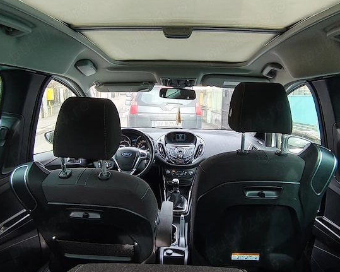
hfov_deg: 68.1
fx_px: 252
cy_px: 133
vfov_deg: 56.8
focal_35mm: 25
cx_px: 172
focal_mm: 1.65
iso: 250
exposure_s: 1/101
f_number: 2.2
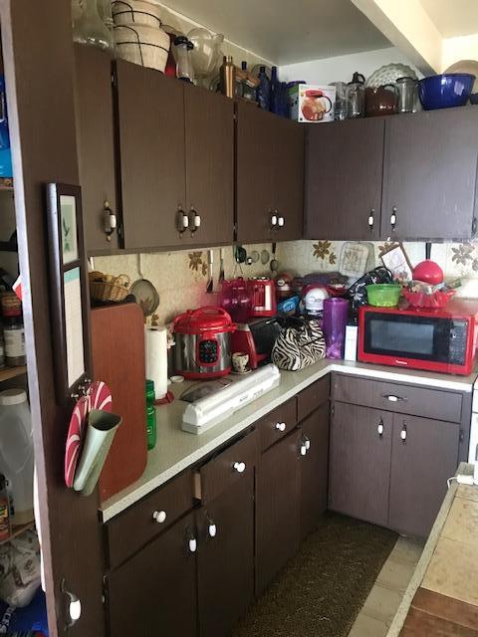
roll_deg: +0.0
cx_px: 239
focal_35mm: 28
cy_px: 318
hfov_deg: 49.7
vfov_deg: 63.4
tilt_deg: -8.0
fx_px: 516
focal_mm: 3.99
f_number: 1.8
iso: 100
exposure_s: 1/15
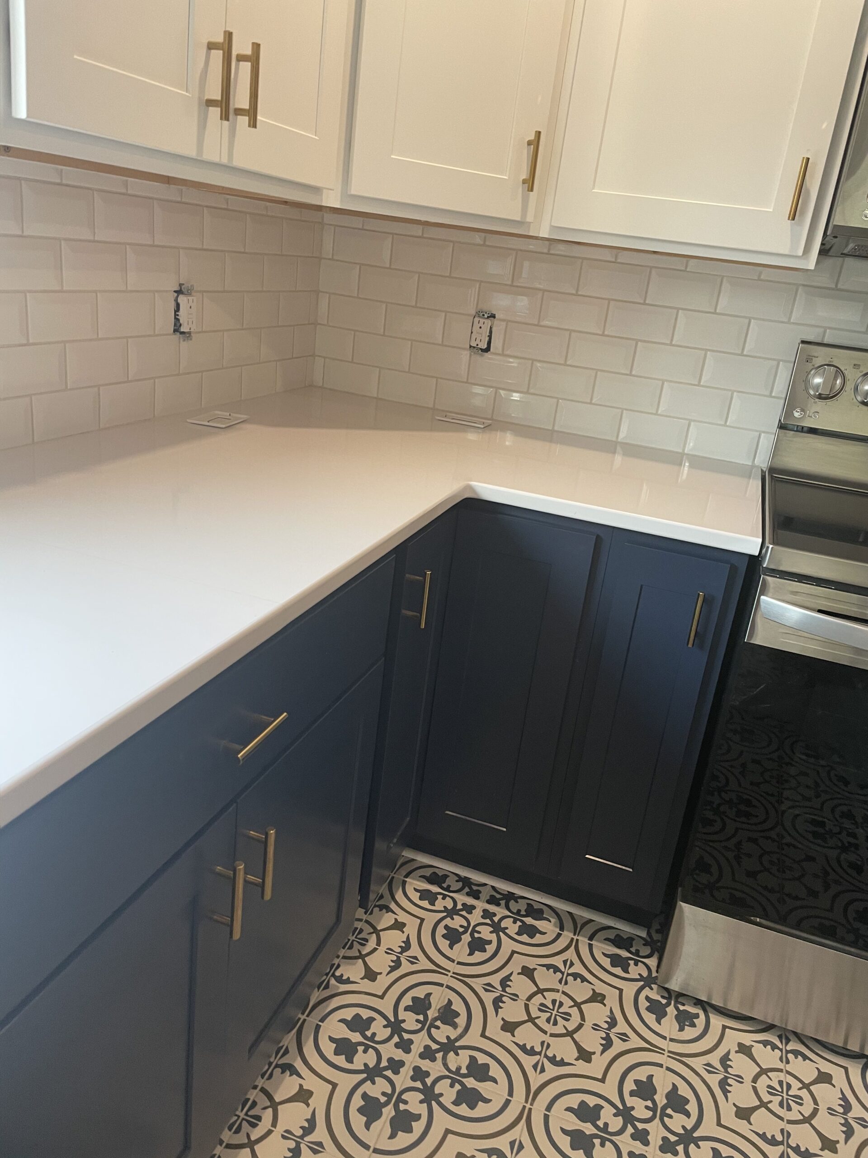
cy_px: 579
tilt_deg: -19.6
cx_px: 434
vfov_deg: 67.3
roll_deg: -6.5
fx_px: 869
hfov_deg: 53.1
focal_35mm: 26
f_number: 1.6
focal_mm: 4.2
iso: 100
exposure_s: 1/60
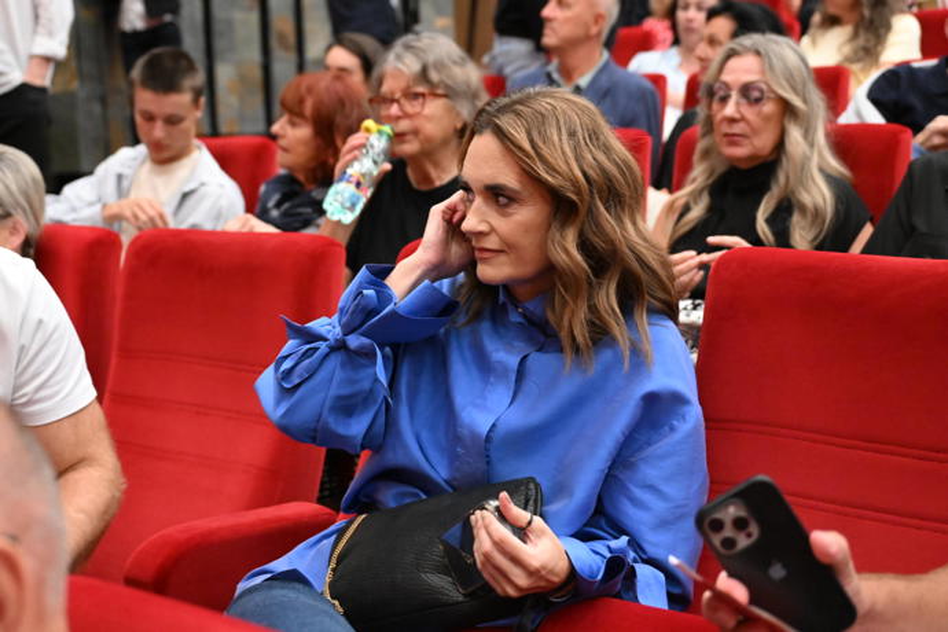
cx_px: 474
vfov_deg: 26.0
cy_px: 316
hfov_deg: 38.2
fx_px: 1369
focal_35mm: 52
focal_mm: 35
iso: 5000
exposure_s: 1/80
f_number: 2.8
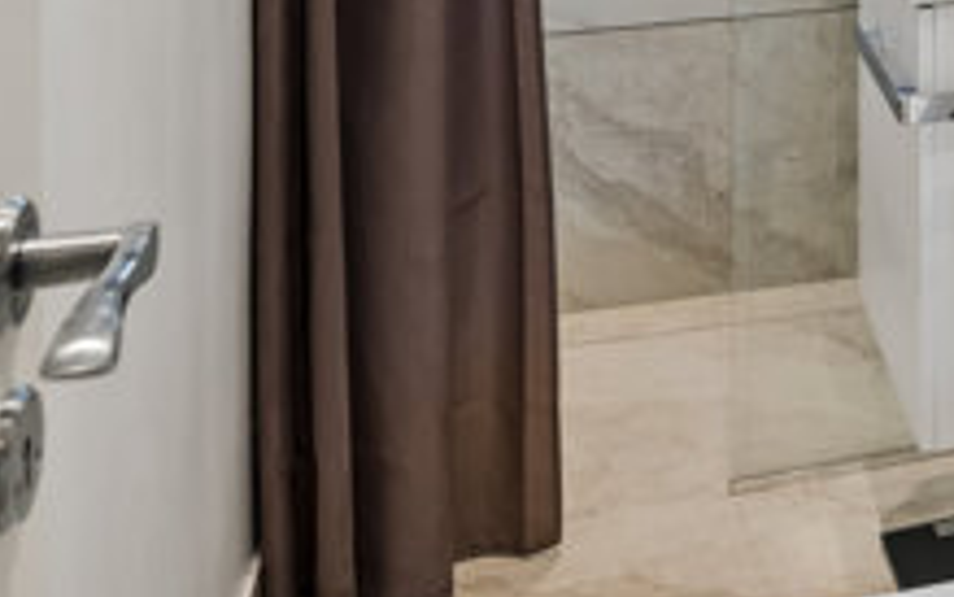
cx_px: 1211
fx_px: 1742
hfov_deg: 26.4
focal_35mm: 67
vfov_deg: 16.7
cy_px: -425
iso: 250
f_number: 9
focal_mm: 18
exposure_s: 1/15
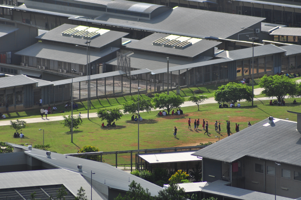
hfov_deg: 4.6
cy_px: 100
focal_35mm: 450
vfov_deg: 3.0
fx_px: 3758
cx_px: 150
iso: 250
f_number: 5.6
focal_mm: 300
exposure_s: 1/2000
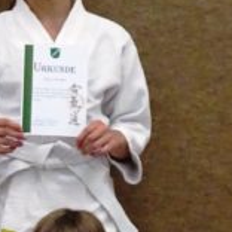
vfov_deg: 7.9
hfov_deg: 7.9
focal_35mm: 220
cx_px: -54
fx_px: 1668
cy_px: 196
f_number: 4
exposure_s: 1/40
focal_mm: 6.56
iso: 640
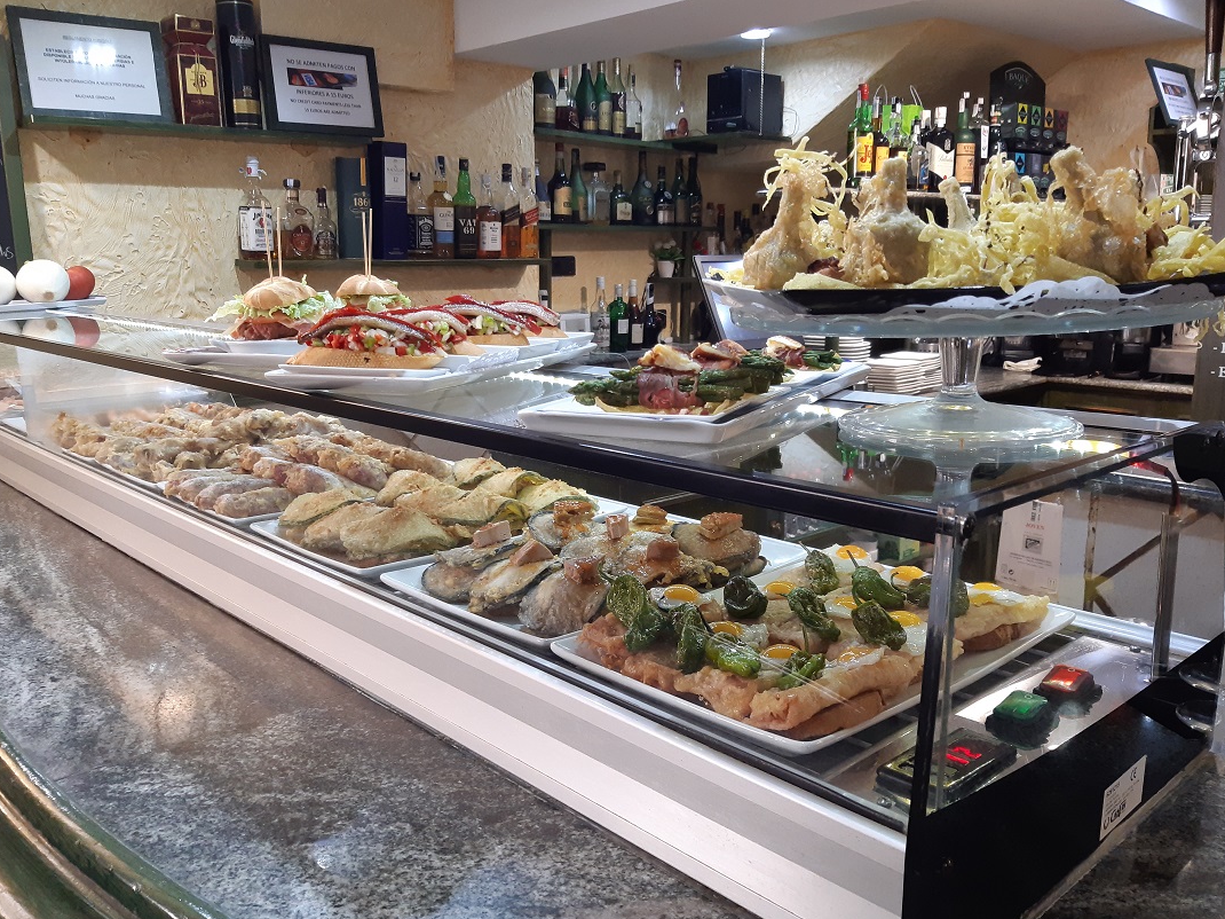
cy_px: 474
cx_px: 601
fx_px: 991
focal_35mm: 28
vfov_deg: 49.7
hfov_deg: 63.5
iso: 160
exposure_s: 1/50
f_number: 1.7
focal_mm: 3.92
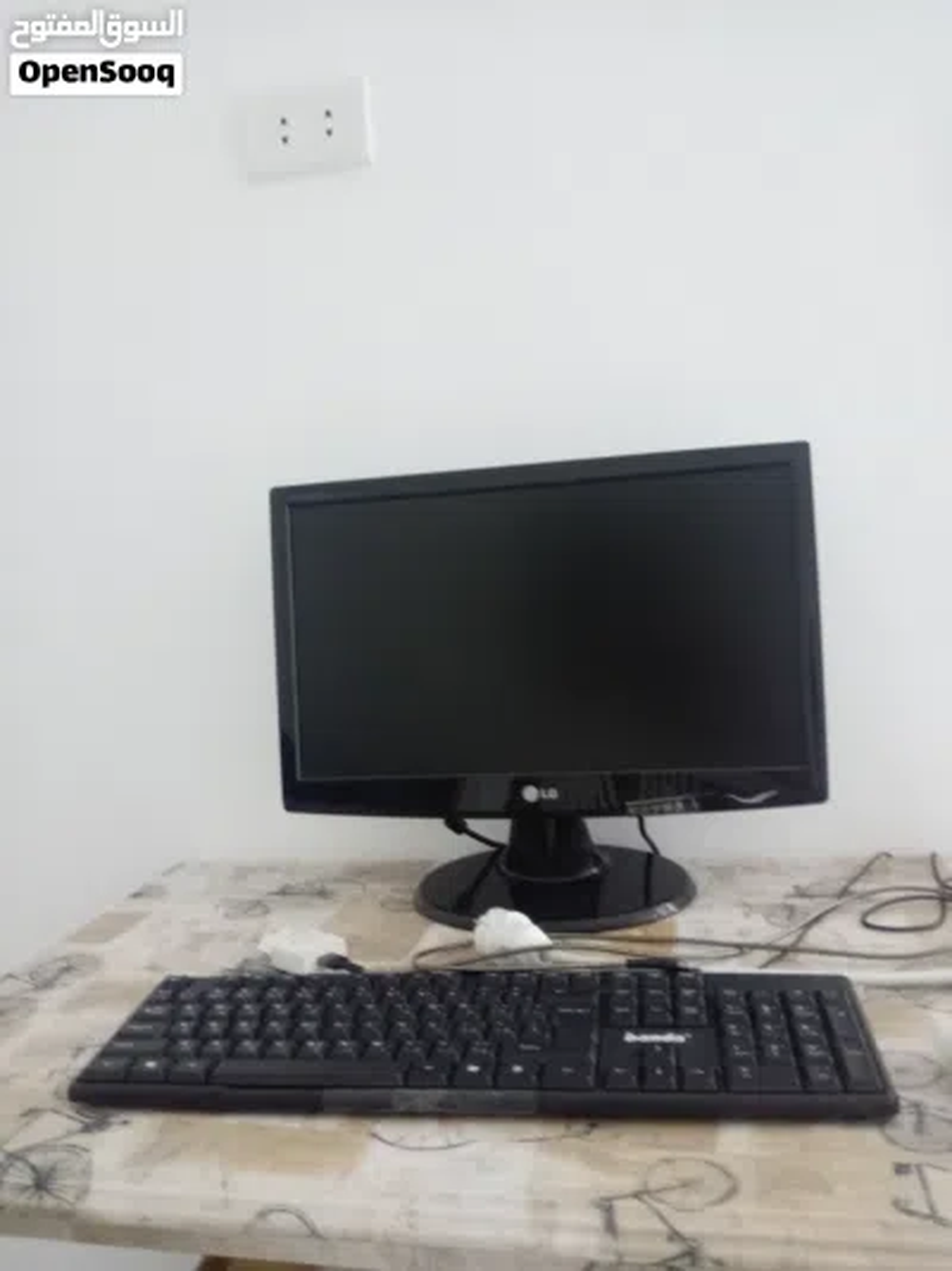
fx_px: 991
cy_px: 636
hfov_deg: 51.3
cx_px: 476
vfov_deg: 65.3
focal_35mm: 27
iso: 4264
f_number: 1.8
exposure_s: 1/12.5
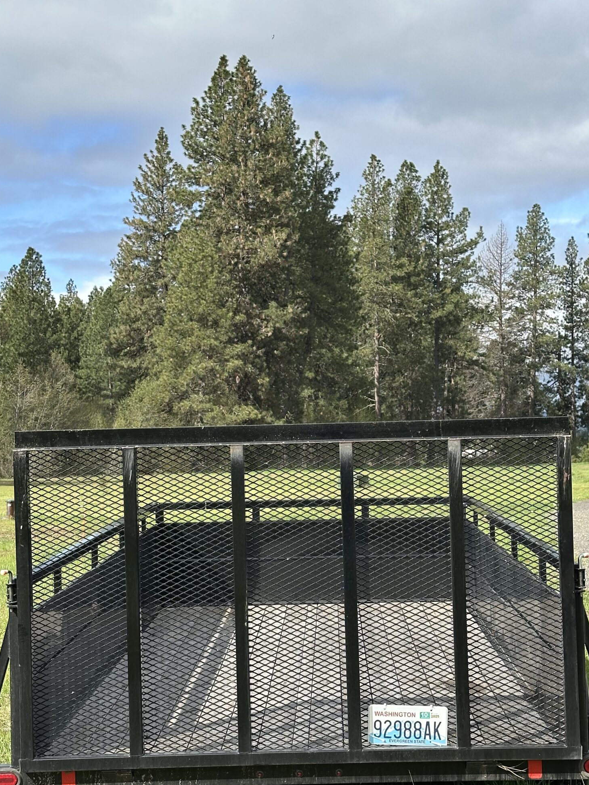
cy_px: 455
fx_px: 1429
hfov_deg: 23.3
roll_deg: -0.4
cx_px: 310
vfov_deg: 30.7
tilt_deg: +2.7
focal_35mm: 63
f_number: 1.78
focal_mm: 6.86
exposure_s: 1/2597
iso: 64
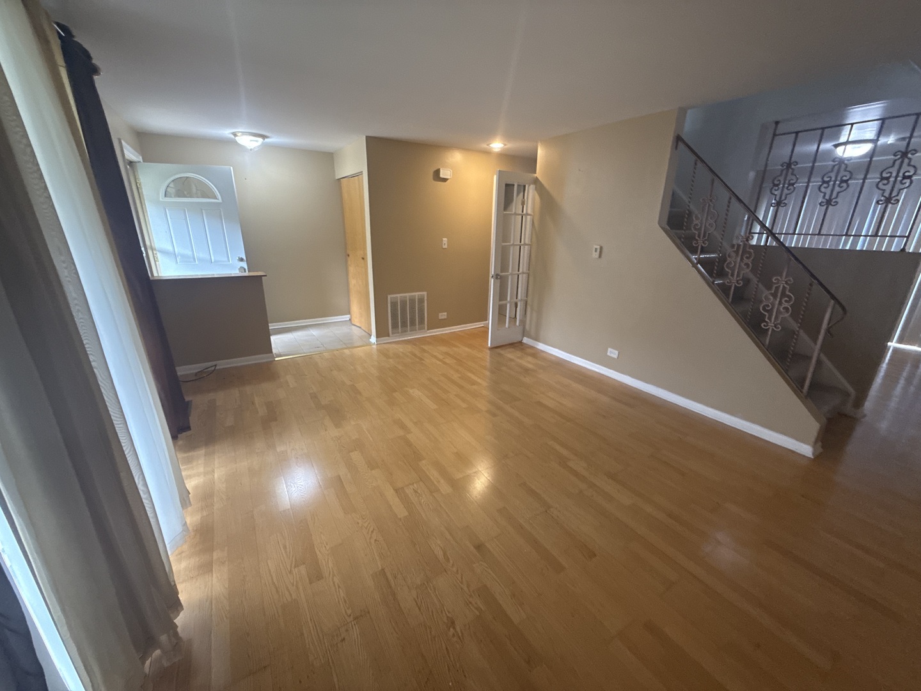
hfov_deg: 102.1
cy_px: 346
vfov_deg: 85.7
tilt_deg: -17.8
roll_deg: -1.1
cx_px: 460
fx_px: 372
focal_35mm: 14
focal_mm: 2.22
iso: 320
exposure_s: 1/60
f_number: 2.2
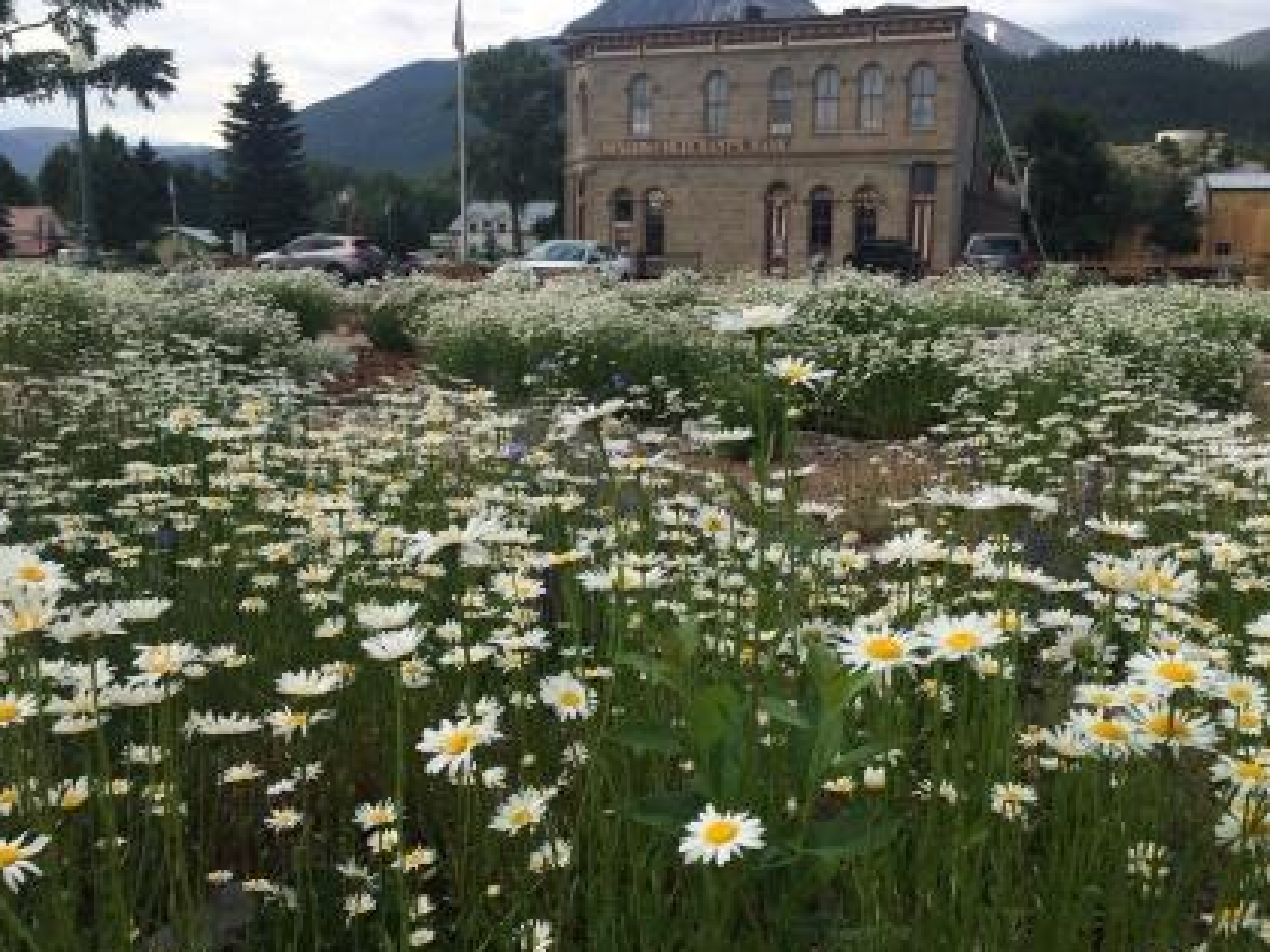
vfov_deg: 45.4
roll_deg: -0.6
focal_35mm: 31
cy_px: 458
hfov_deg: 58.4
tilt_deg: -8.6
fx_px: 1137
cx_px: 646
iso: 32
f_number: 2.2
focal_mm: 4.15
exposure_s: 1/1466
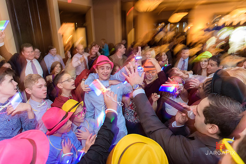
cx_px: 123
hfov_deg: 73.7
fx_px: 164
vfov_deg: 53.2
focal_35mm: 24
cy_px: 82
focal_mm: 24
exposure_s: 1/15
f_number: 3.2
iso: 1600
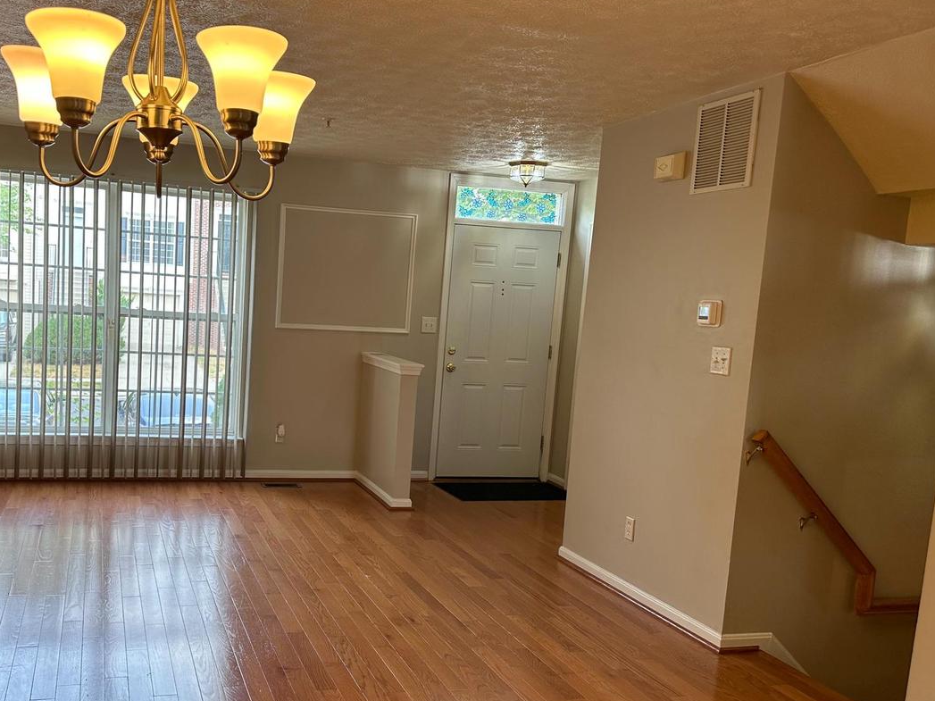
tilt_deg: -7.4
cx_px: 339
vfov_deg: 42.8
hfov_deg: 54.6
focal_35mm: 33
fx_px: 891
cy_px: 404
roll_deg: -3.7
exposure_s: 1/135
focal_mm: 6.86
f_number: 1.78
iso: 100
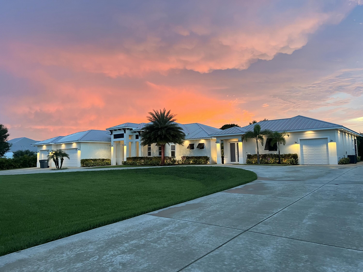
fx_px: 273
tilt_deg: +5.9
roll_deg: +1.9
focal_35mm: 26
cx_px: 182
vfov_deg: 53.1
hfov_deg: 67.3
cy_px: 136
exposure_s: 1/60
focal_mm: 5.7
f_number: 1.5
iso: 250
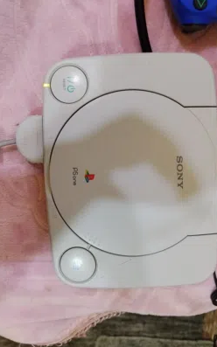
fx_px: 293
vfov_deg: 61.2
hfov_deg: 40.6
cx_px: 116
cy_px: 173
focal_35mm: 31
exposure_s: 1/33
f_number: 1.8
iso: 800
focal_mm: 4.22
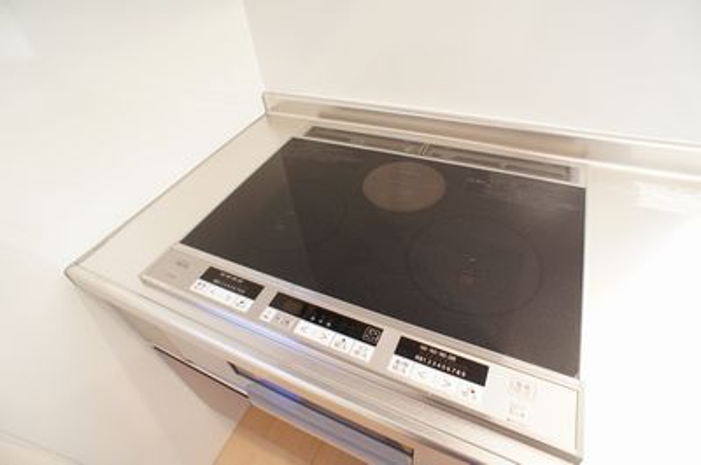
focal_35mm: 24
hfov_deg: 73.8
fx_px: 466
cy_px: 232
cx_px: 350
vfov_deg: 52.9
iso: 800
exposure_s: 1/60
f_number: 3.5
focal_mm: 16
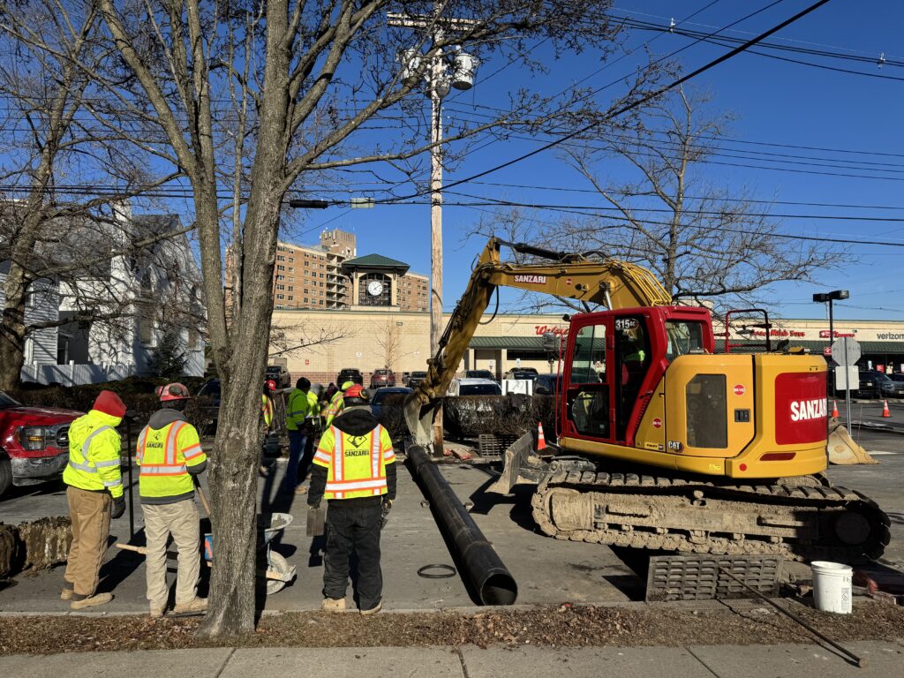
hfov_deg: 71.6
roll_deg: -0.5
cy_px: 339
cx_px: 452
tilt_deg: +2.7
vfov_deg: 56.8
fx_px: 627
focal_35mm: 24
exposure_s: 1/6410
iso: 80
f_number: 1.78
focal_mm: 6.76
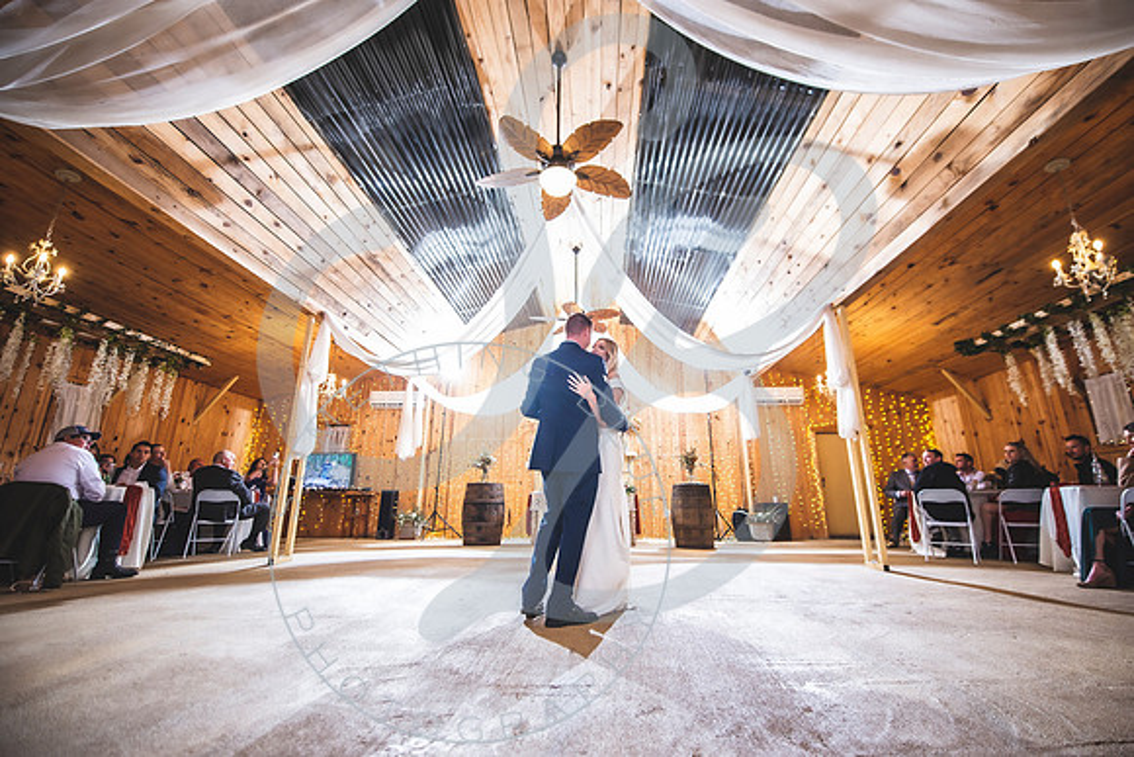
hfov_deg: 102.4
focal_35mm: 14
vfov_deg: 79.4
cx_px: 578
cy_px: 378
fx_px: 456
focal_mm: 14
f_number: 2.8
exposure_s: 1/200
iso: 1000
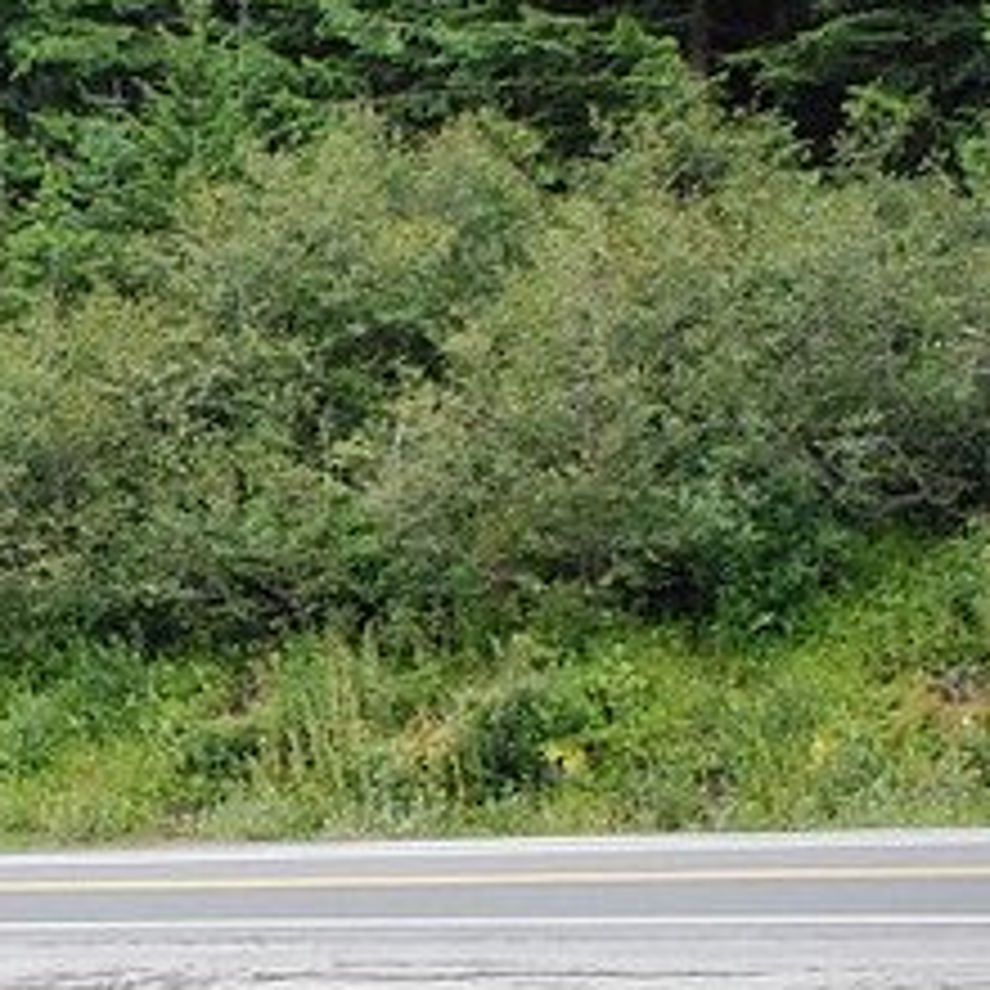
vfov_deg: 23.3
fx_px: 2394
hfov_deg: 21.4
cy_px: 574
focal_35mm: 74
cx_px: -252
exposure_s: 1/1000
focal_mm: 22
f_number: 4
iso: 1600
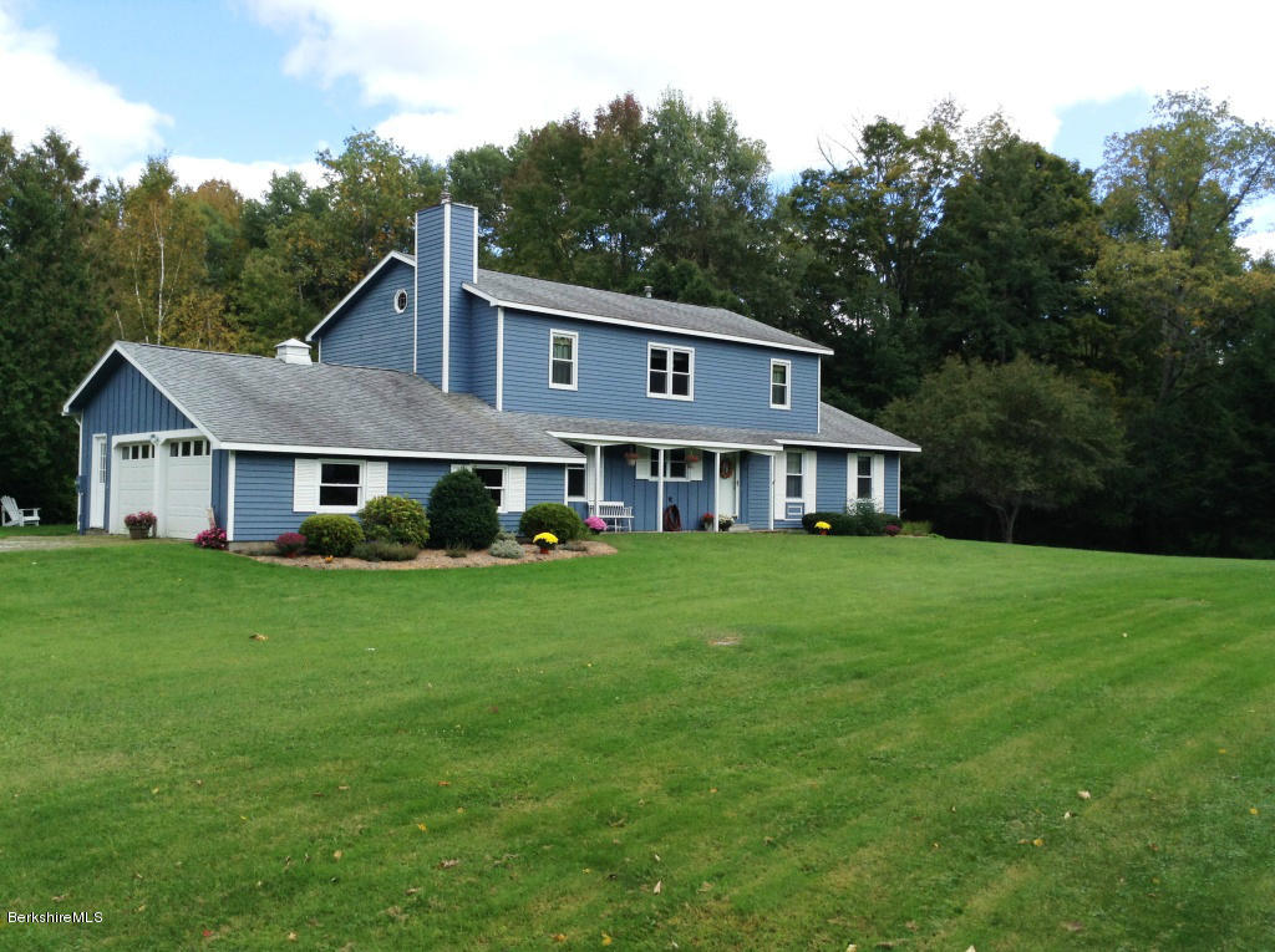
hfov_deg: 55.4
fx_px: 1214
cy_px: 476
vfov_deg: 42.8
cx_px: 638
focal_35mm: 33
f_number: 2.4
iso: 32
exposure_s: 1/420
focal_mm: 3.3
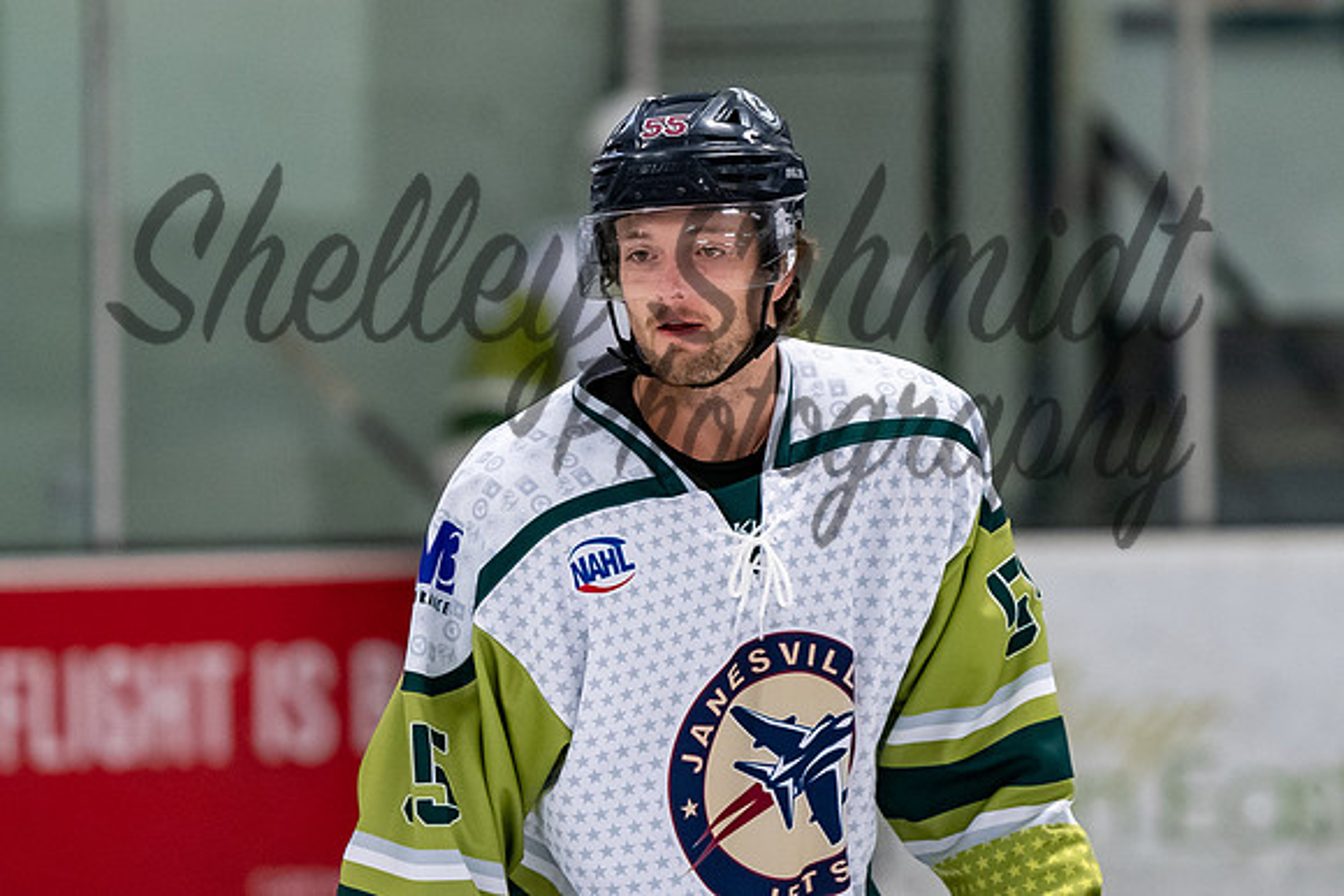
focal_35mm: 431
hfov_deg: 4.8
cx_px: 757
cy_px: 325
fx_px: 16110
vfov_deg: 3.2
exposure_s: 1/800
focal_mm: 200
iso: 2000
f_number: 3.2
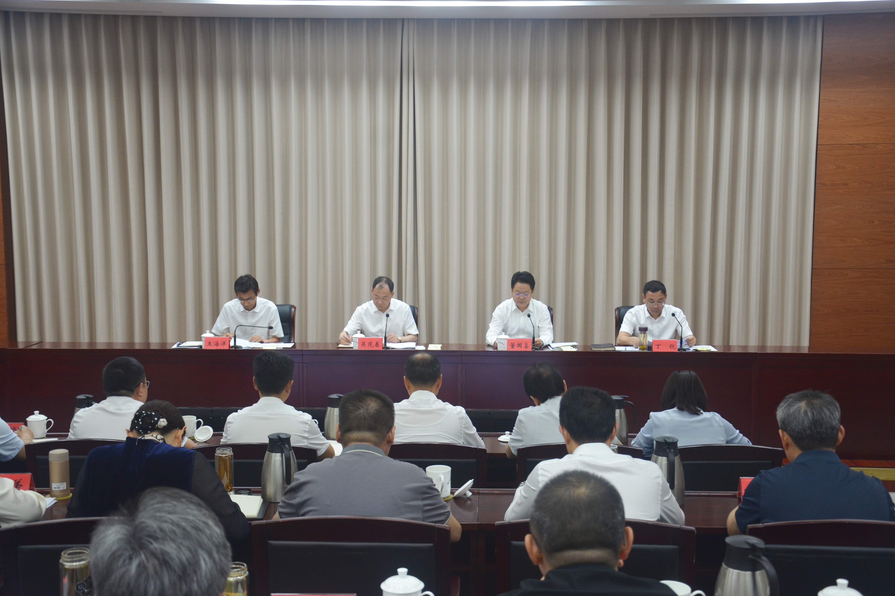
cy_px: 301
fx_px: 1218
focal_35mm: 49
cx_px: 457
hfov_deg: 40.3
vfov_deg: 27.5
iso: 560
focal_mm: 32
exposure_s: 1/60
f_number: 4.2
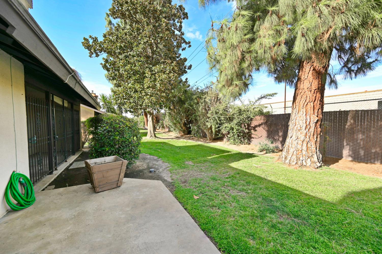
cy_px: 127
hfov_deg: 104.3
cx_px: 191
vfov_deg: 81.1
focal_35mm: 14
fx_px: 148
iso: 110
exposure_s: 1/125
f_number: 5.6
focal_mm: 14
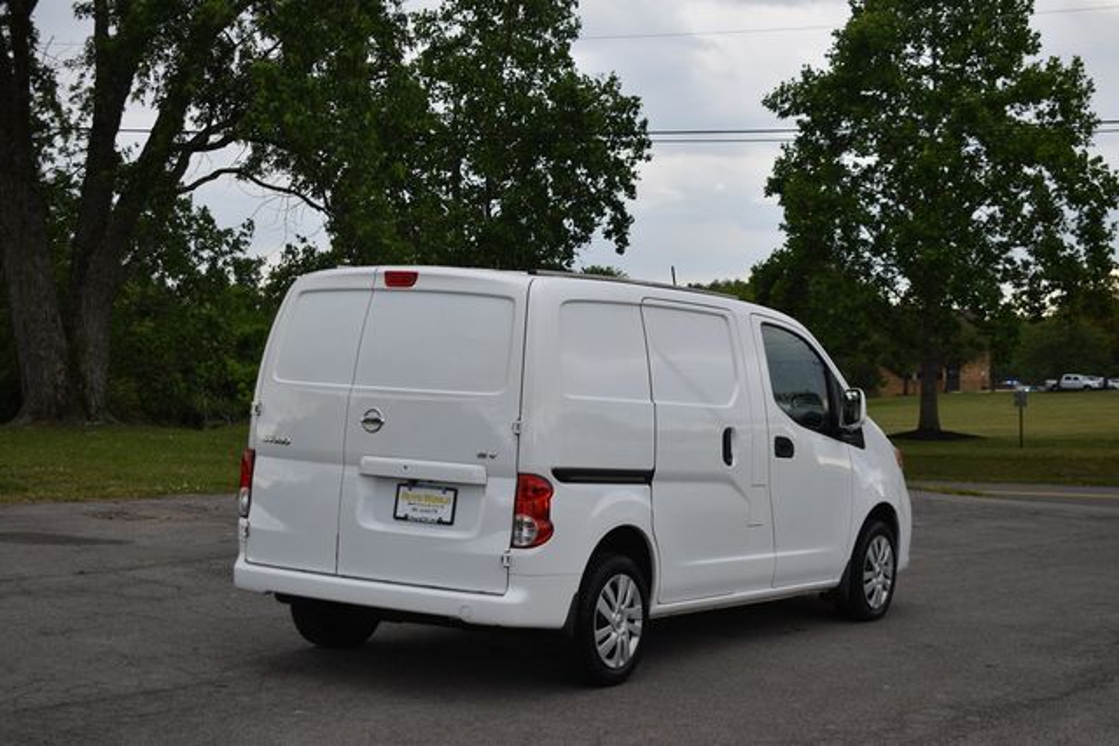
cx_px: 560
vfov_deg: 22.6
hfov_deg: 33.4
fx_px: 1865
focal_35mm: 60
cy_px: 373
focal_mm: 40
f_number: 5.6
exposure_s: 1/250
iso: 200
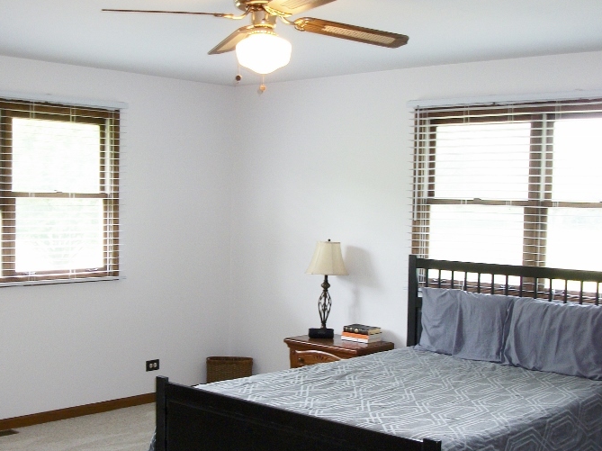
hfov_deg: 38.9
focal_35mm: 49
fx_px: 852
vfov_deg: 29.6
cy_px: 261
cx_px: 279
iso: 80
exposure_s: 1/30
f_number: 2.9
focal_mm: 5.7
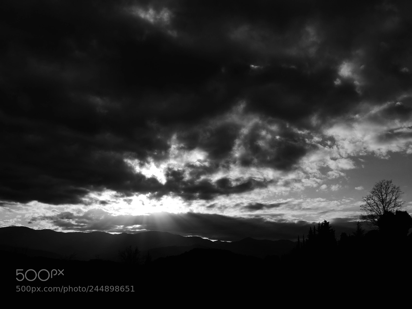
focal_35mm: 36
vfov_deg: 39.7
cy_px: 154
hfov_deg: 51.4
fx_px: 428
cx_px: 206
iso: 200
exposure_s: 1/5000
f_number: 3.5
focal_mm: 14
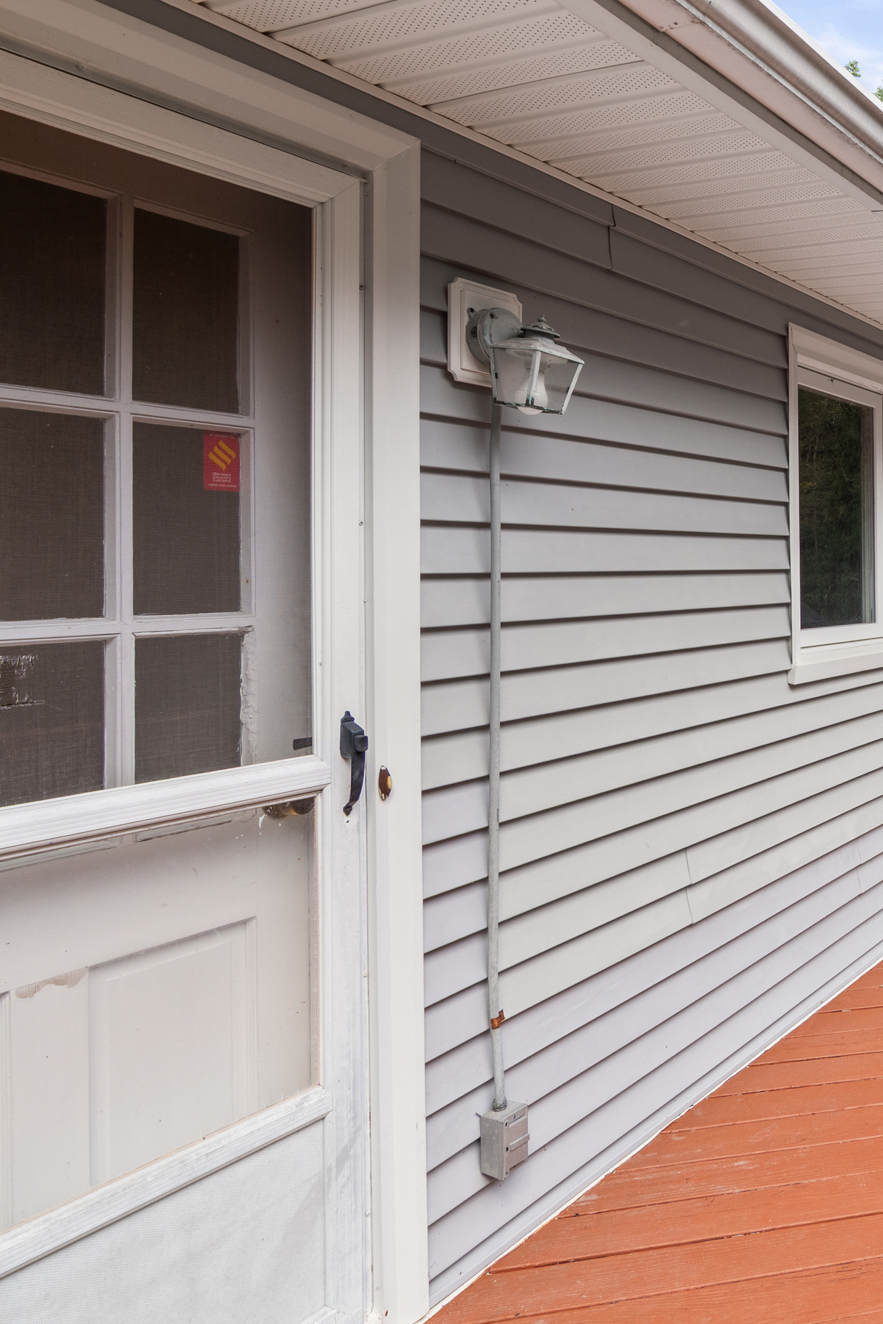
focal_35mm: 25
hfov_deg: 41.2
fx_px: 920
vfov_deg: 71.5
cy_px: 667
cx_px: 968
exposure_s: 1/80
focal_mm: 11
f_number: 8
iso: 100
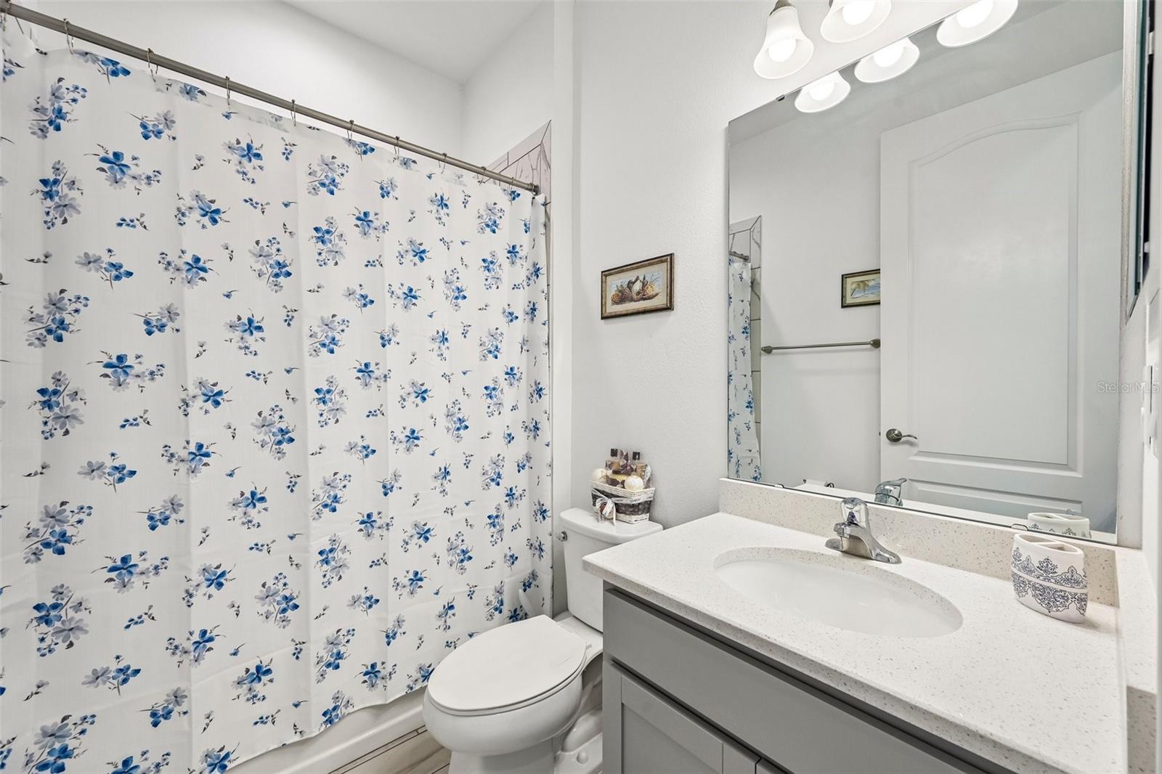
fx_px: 452
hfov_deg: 104.3
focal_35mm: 14
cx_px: 581
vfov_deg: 81.2
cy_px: 387
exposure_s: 1/50
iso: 400
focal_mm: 14
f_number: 8
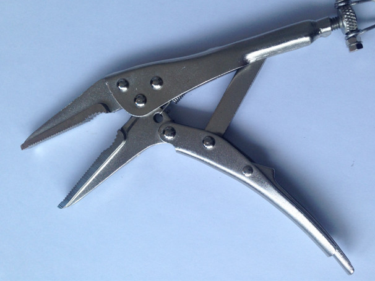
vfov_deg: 38.6
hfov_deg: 50.0
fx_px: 401
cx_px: 205
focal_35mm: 37
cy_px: 124
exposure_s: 1/120
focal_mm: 4.12
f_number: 2.4
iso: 64
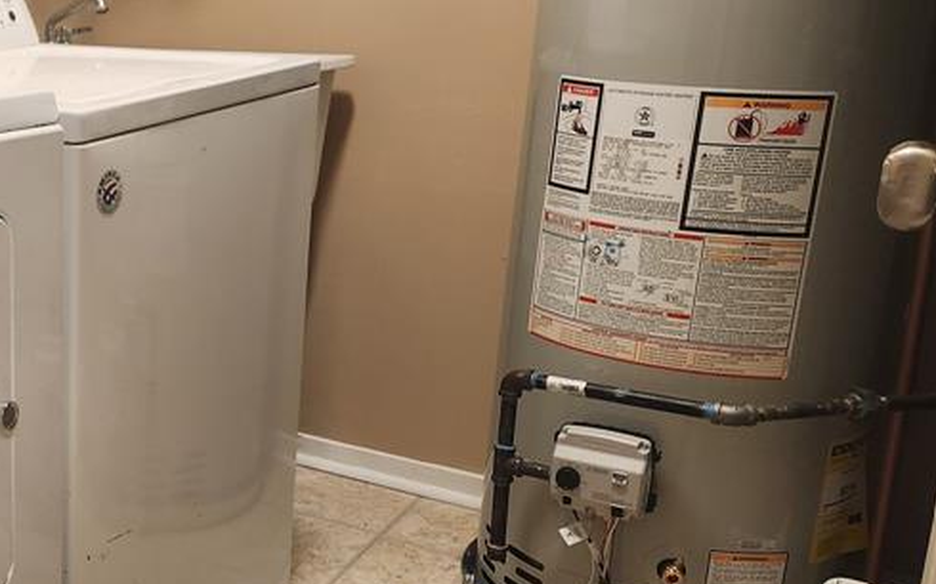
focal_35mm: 51
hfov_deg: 35.2
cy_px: 303
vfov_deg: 25.3
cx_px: -38
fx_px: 1301
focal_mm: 5.4
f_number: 1.8
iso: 320
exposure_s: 1/120
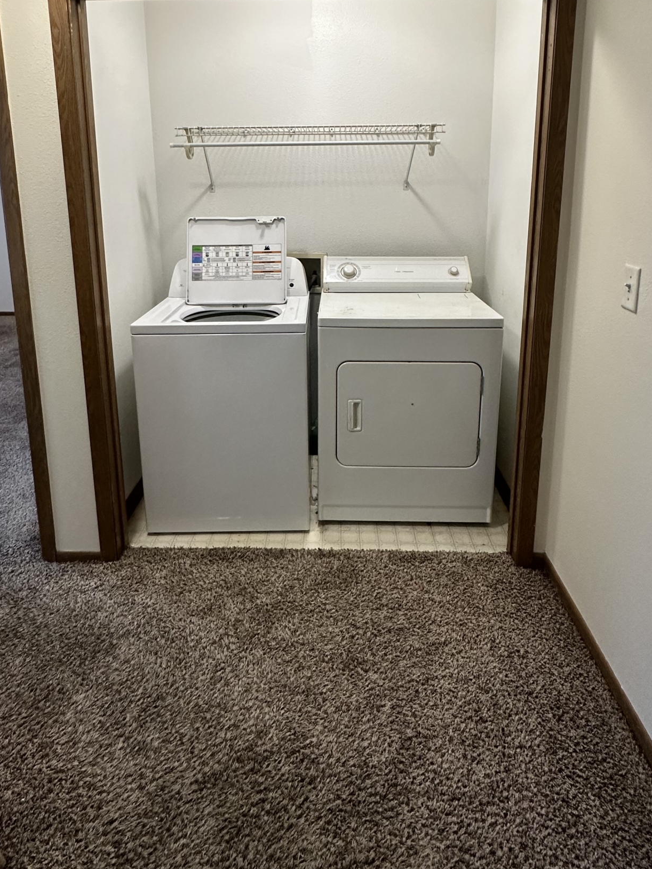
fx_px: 552
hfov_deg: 61.1
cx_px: 323
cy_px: 283
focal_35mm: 22
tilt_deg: -9.7
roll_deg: -0.9
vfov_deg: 73.8
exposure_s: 1/120
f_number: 2.2
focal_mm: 2.22
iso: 250
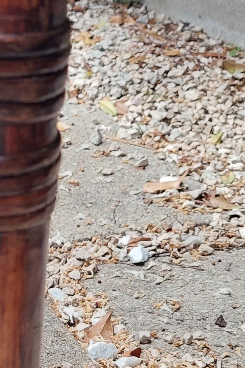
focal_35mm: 84
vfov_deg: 24.1
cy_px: 236
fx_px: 857
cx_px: -94
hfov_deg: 15.3
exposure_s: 1/50
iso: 50
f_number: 1.8
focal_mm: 5.23
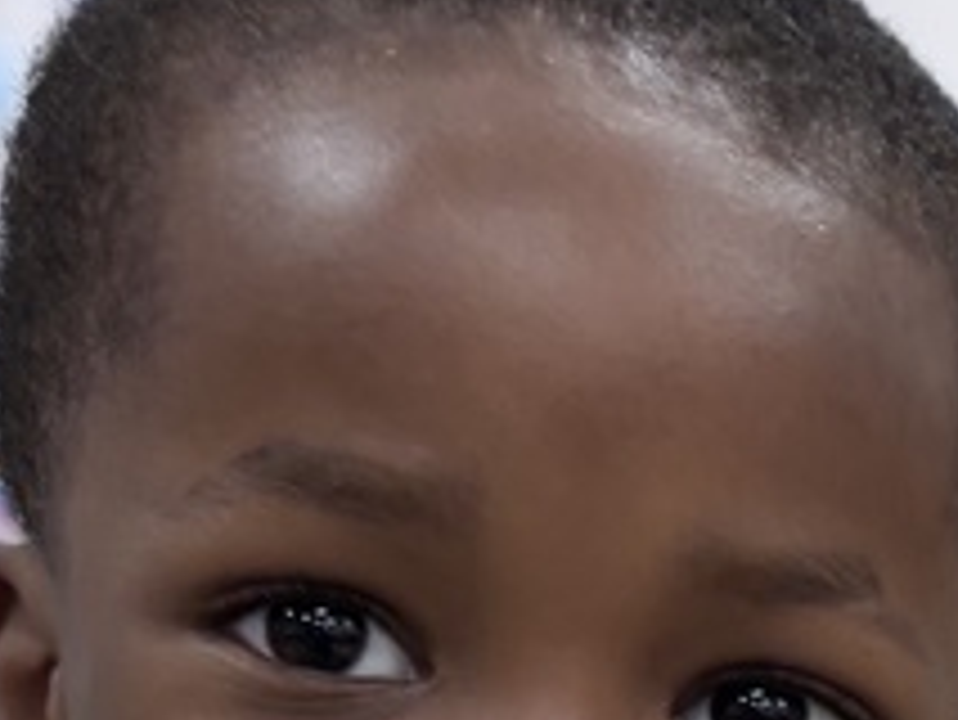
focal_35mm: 125
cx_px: 1484
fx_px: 3461
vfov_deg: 10.5
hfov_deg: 14.6
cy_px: 1598
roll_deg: -4.1
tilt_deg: -9.1
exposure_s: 1/60
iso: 125
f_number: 1.6
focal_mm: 5.96
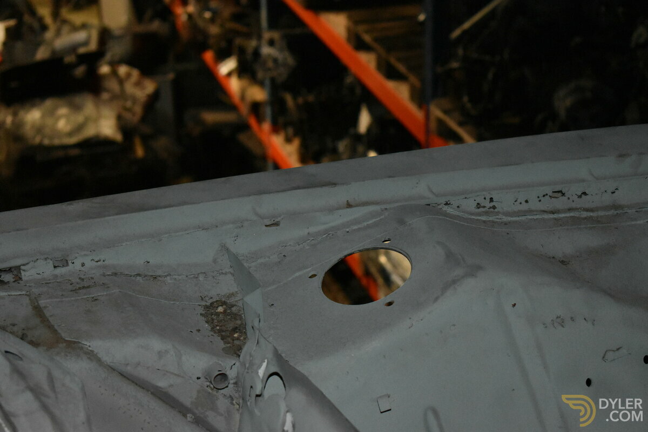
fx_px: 1485
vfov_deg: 16.6
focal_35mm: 82
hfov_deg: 24.6
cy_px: 216
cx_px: 324
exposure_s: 1/60
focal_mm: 55
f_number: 5.6
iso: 5600
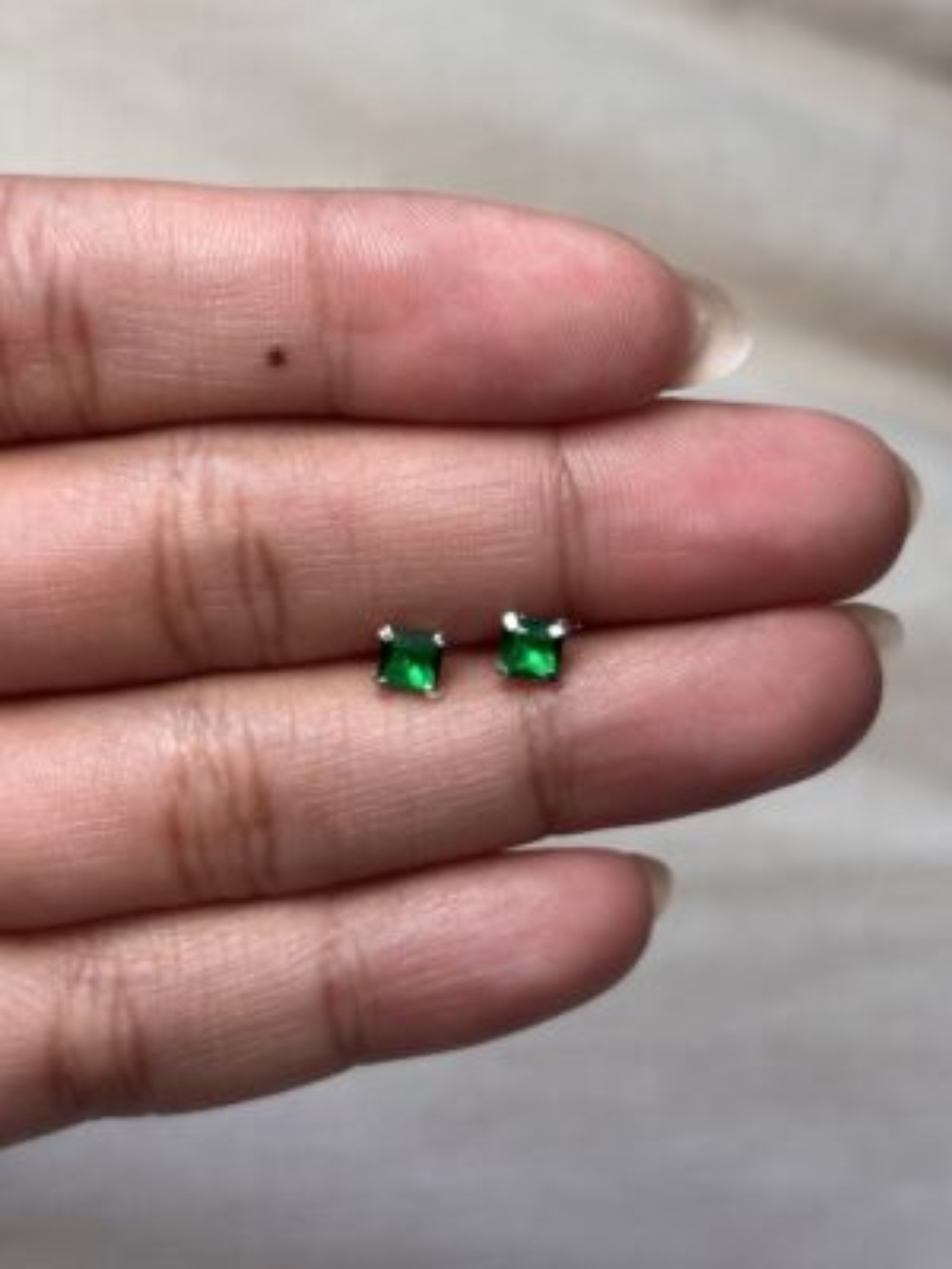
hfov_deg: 28.0
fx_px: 1907
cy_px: 634
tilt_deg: -69.5
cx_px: 476
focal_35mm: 52
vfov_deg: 36.8
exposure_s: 1/156
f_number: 1.6
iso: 25
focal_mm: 5.96
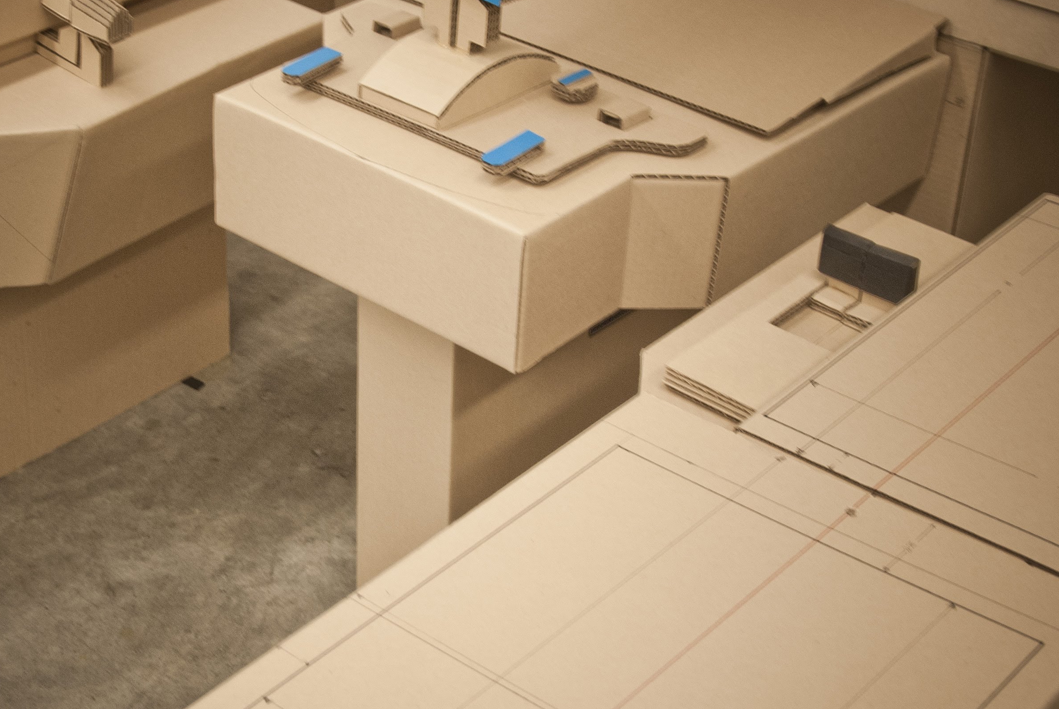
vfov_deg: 18.7
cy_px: 299
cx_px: 406
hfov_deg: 27.6
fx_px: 2150
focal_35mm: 73
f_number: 4.2
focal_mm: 30
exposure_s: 1/15
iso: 200
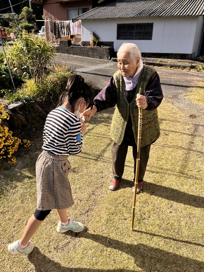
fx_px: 204
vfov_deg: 67.3
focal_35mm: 26
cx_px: 102
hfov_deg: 53.1
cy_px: 136
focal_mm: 5.1
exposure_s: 1/1536
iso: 50
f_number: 1.6
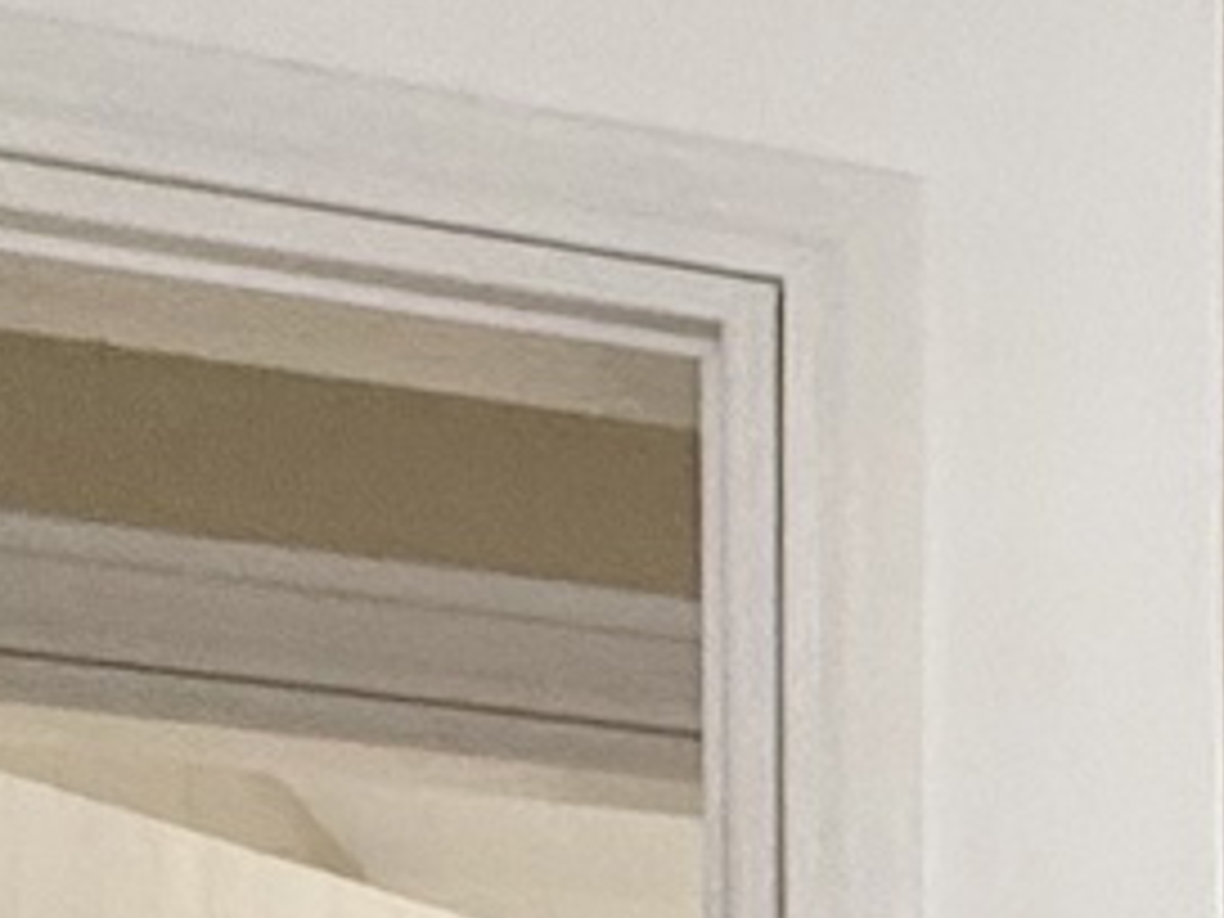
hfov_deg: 13.8
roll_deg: +0.3
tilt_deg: +0.1
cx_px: 2979
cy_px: 1750
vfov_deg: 13.2
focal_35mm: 99
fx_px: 3501
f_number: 2.2
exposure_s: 1/99
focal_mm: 2.22
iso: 250
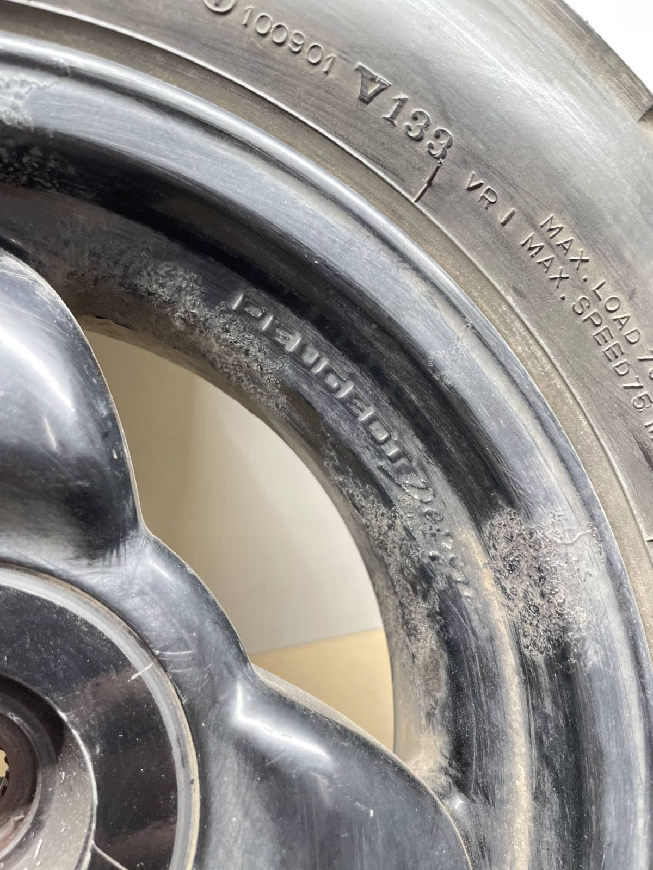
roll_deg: -6.7
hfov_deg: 53.1
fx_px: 654
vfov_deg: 67.3
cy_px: 435
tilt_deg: -35.2
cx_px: 326
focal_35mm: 26
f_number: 1.6
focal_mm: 4.2
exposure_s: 1/50
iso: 250
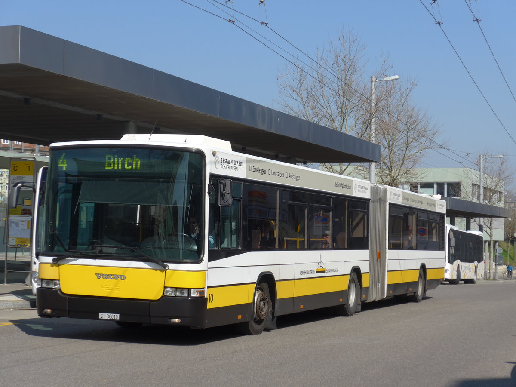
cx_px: 258
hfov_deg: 26.3
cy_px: 194
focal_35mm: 74
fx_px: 1103
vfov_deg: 19.9
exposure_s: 1/800
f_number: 4.2
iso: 80
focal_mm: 15
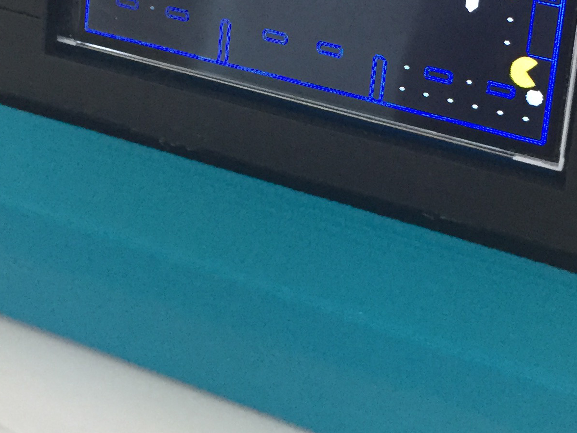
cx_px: 317
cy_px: -14
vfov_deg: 18.1
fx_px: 1317
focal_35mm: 79
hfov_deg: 24.7
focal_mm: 4.15
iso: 250
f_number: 2.2
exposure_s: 1/24
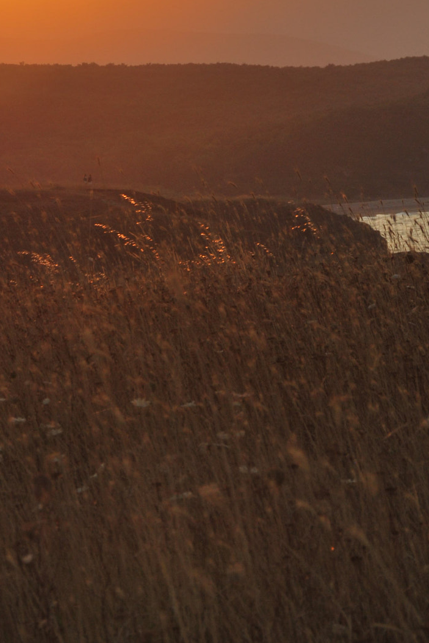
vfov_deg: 7.4
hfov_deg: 5.0
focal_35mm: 277
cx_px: 117
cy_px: 194
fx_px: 4952
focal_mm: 95
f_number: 13
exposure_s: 1/200
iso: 100
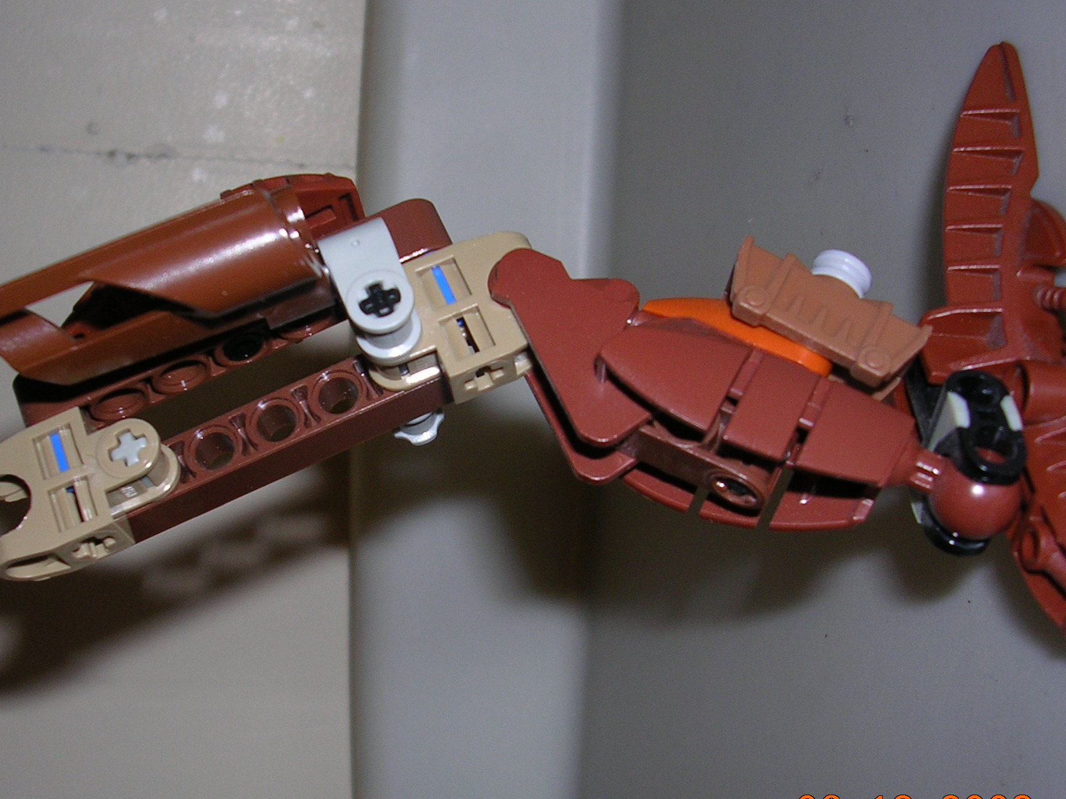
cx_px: 478
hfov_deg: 41.2
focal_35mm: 46
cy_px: 429
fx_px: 1417
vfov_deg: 31.5
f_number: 2.8
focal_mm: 5.8
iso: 50
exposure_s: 1/60.1
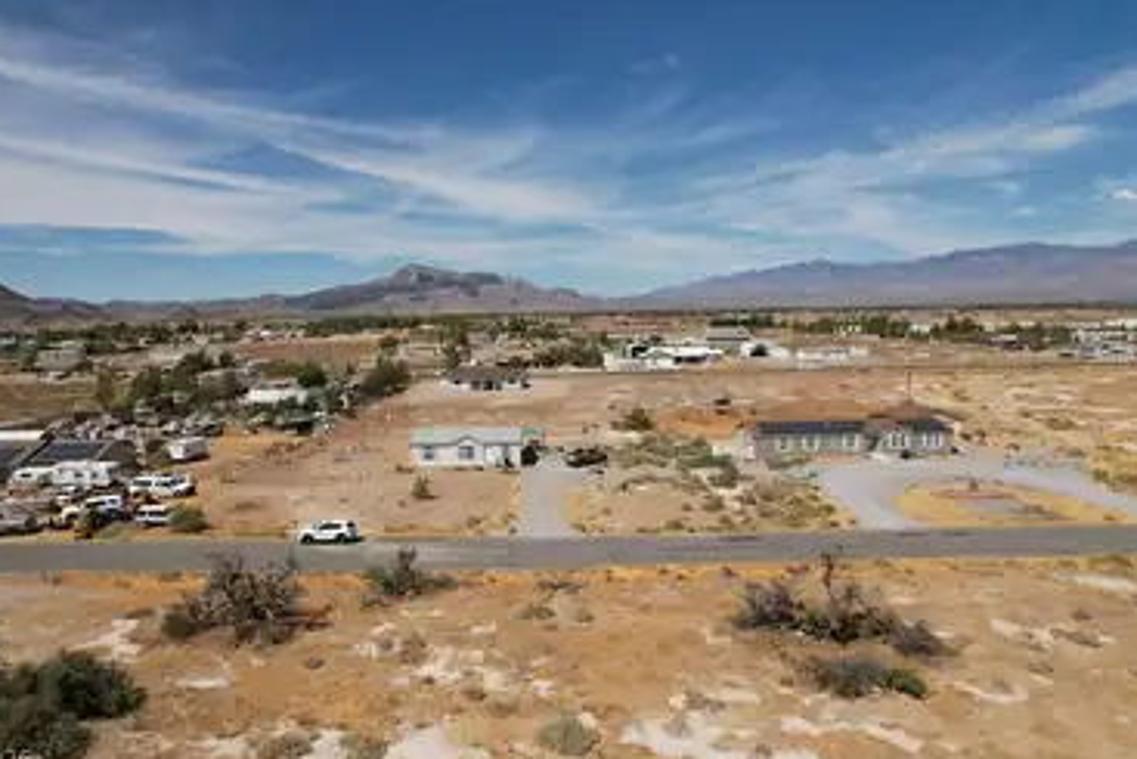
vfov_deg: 53.2
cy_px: 364
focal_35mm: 24
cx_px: 533
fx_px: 758
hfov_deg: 73.6
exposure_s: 1/200
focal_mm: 8.38
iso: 100
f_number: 2.8
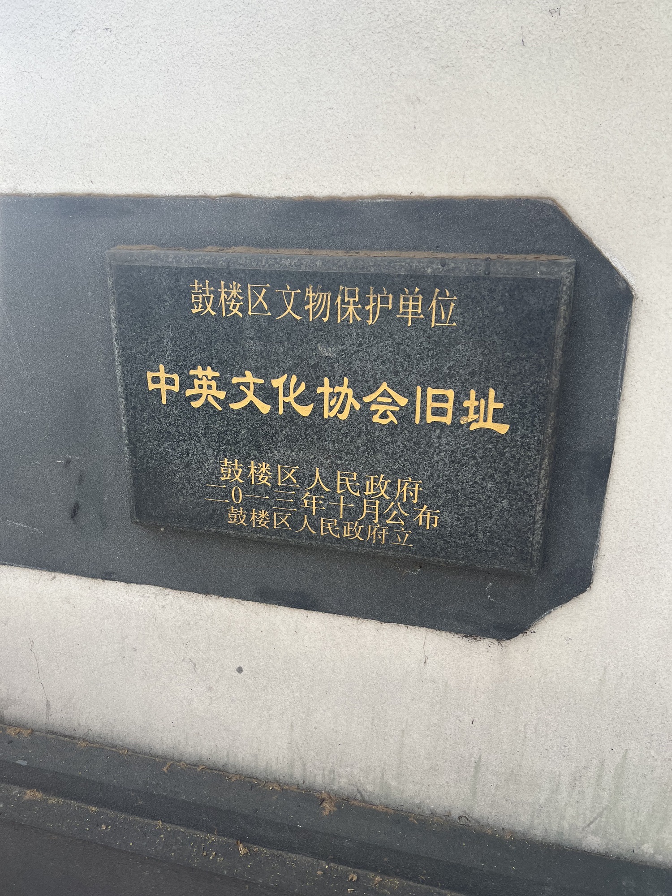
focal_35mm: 26
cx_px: 336
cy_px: 448
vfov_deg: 67.3
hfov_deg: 53.1
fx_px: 673
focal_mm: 5.7
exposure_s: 1/709
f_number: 1.5
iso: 50
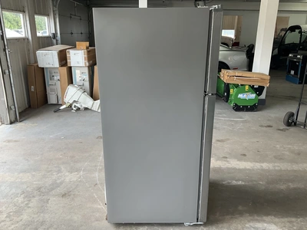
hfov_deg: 61.7
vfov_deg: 48.2
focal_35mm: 29
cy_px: 115
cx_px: 154
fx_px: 257
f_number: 1.8
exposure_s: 1/122
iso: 50
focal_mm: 3
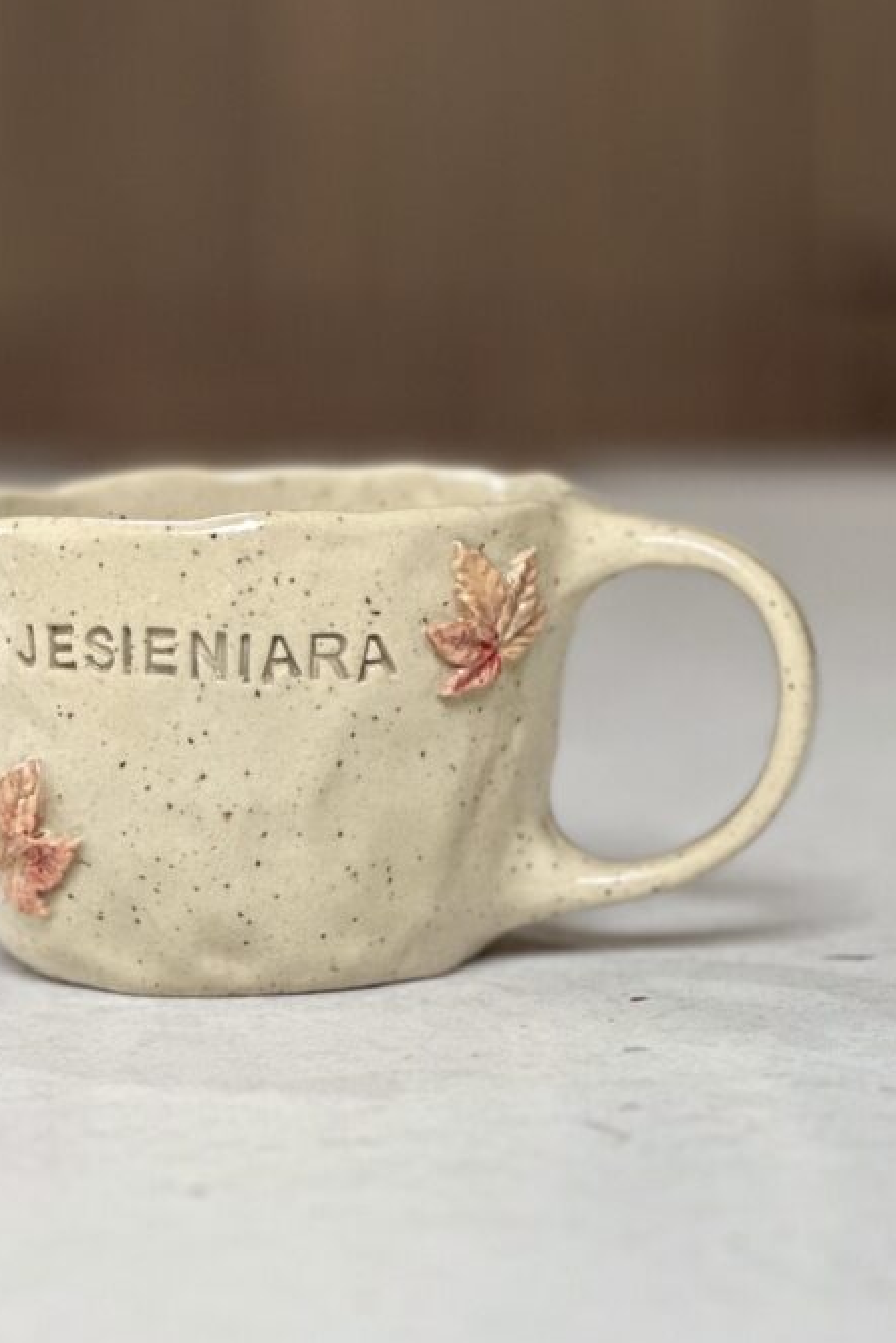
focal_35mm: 96
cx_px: 332
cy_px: 654
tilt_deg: -4.9
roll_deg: -0.8
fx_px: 3582
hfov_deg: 14.2
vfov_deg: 21.2
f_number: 2.8
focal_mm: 9
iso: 250
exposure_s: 1/112
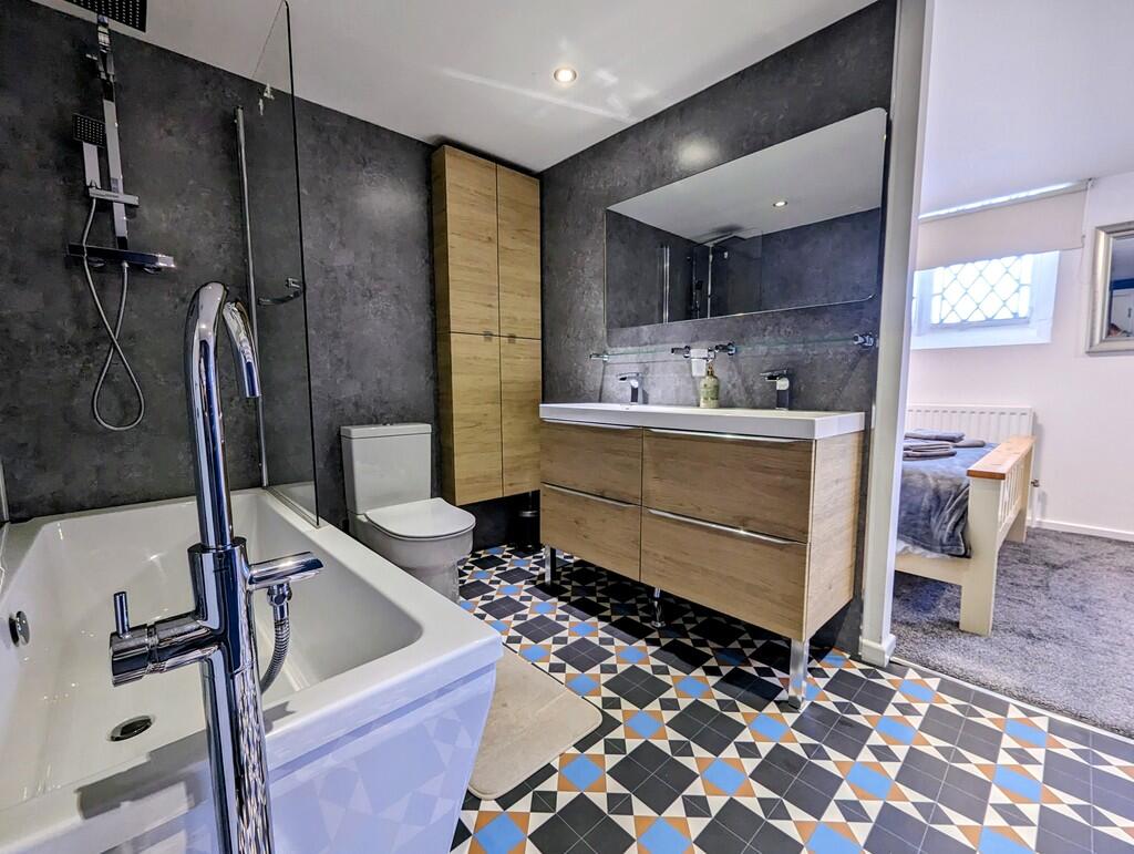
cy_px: 427
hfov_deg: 106.1
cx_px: 567
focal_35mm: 13
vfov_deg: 90.1
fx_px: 426
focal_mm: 1.95
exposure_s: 1/25
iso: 94
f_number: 2.2
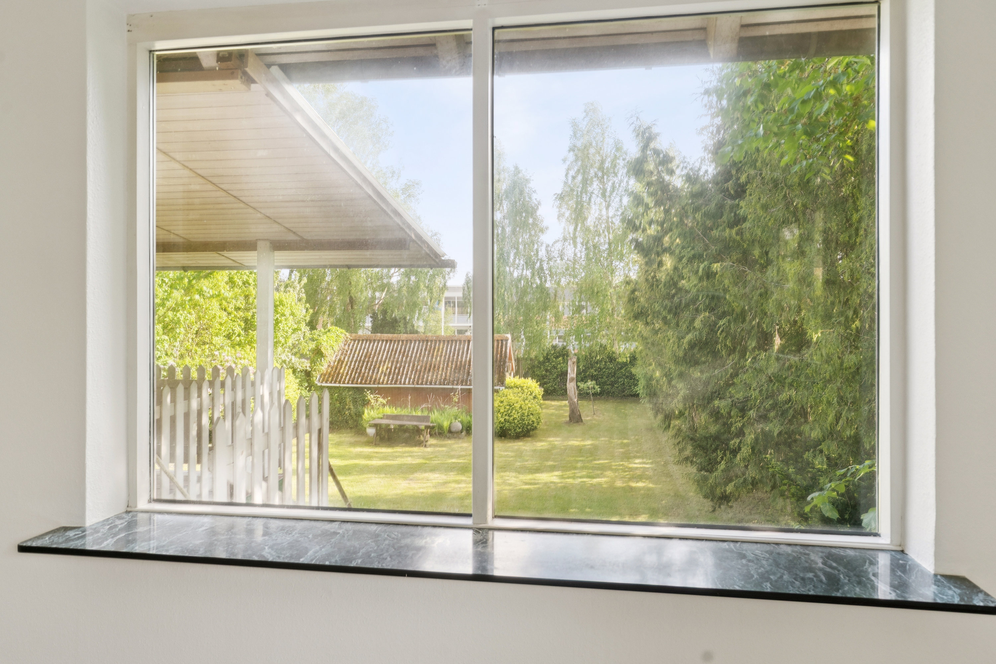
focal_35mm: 24
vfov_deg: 53.1
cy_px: 332
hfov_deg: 73.7
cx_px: 498
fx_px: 664
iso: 800
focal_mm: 24
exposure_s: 1/400
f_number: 7.1
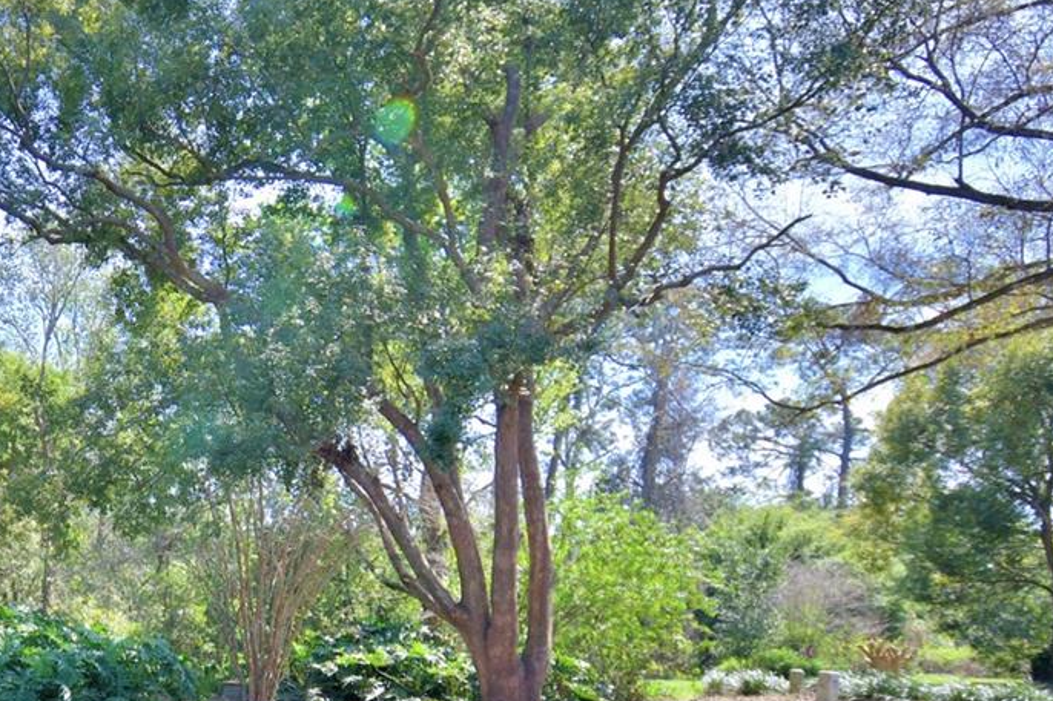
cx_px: 89
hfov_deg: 48.3
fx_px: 1023
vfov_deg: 36.0
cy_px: 604
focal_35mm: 35
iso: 160
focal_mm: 10
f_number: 4.5
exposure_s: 1/500
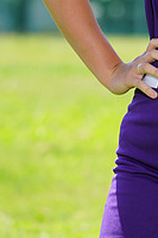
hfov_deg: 1.7
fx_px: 5335
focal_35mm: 809
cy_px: -96
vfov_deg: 2.5
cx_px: 223
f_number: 9
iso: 200
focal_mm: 279
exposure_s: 1/200
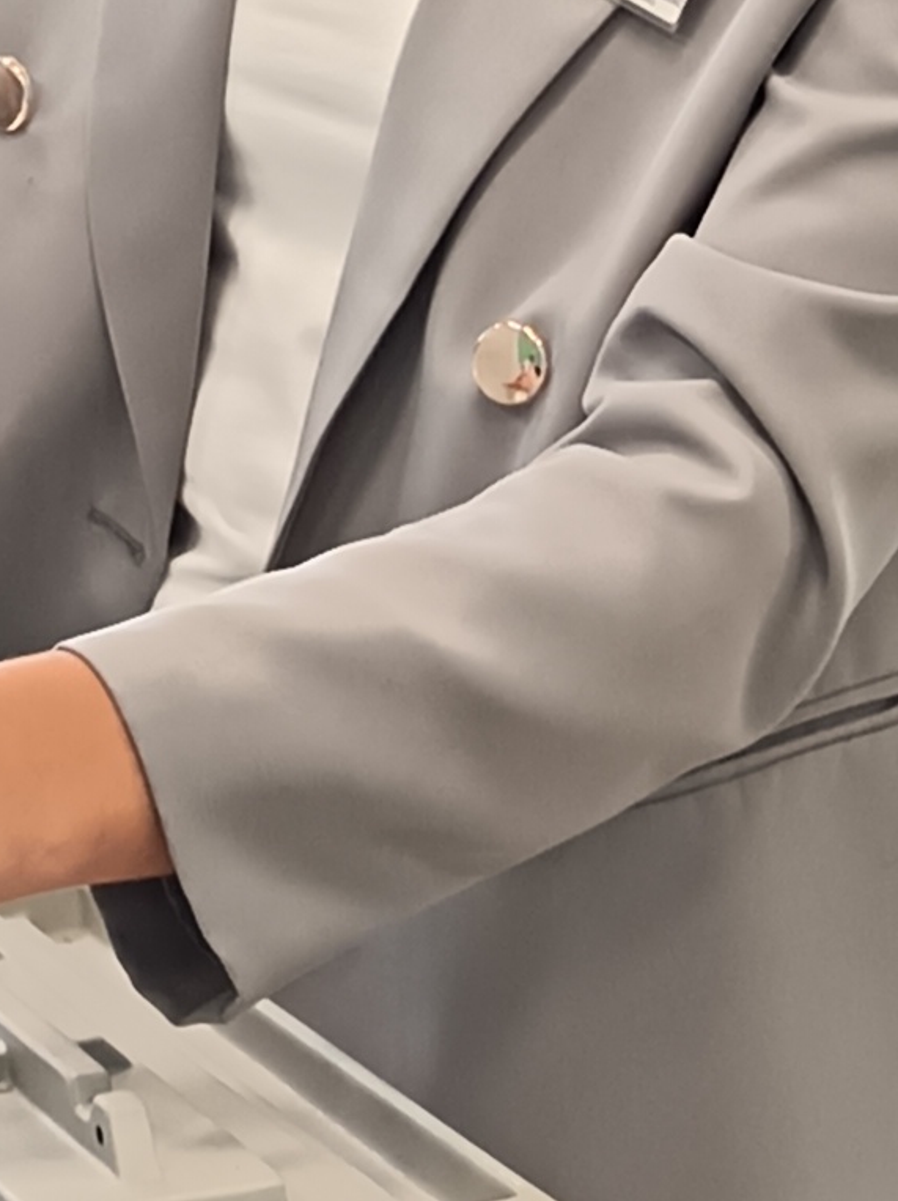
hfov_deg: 9.7
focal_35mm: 152
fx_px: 5265
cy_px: 219
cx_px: 382
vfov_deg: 12.9
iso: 982
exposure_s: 1/100
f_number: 1.75
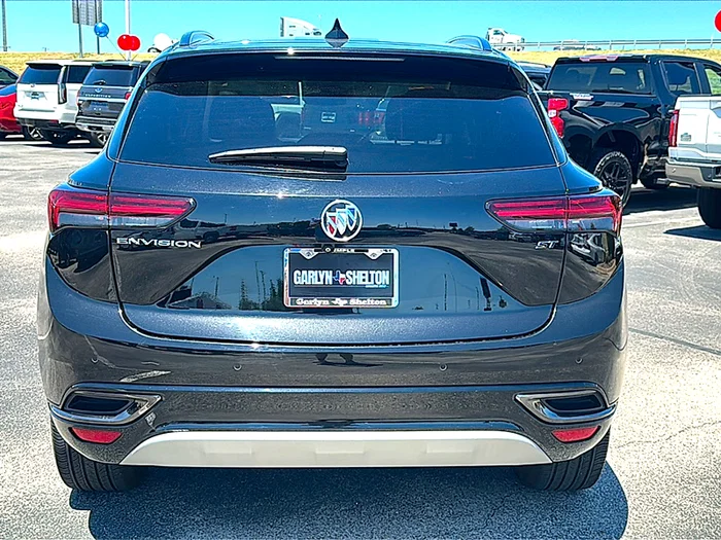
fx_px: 791
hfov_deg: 49.0
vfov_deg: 37.7
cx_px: 360
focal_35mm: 38
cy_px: 270
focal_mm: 6.86
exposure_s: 1/1852
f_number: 1.78
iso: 80
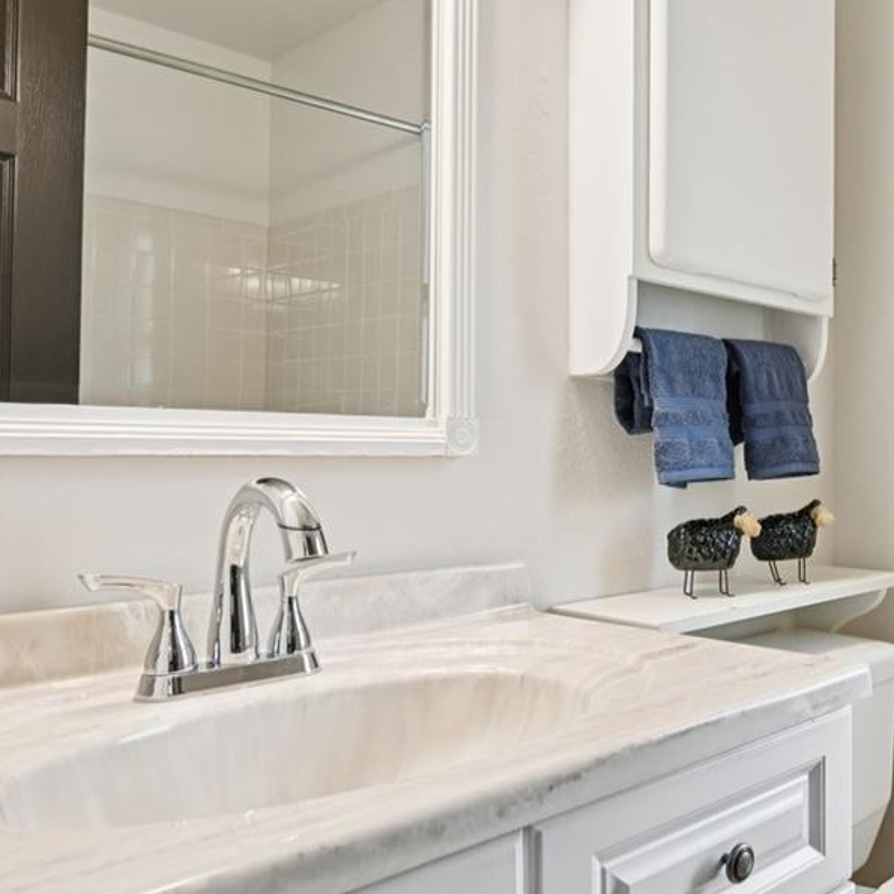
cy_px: 443
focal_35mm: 32
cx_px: 790
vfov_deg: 51.1
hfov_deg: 46.5
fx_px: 935
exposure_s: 1/15
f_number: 8
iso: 140
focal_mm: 14
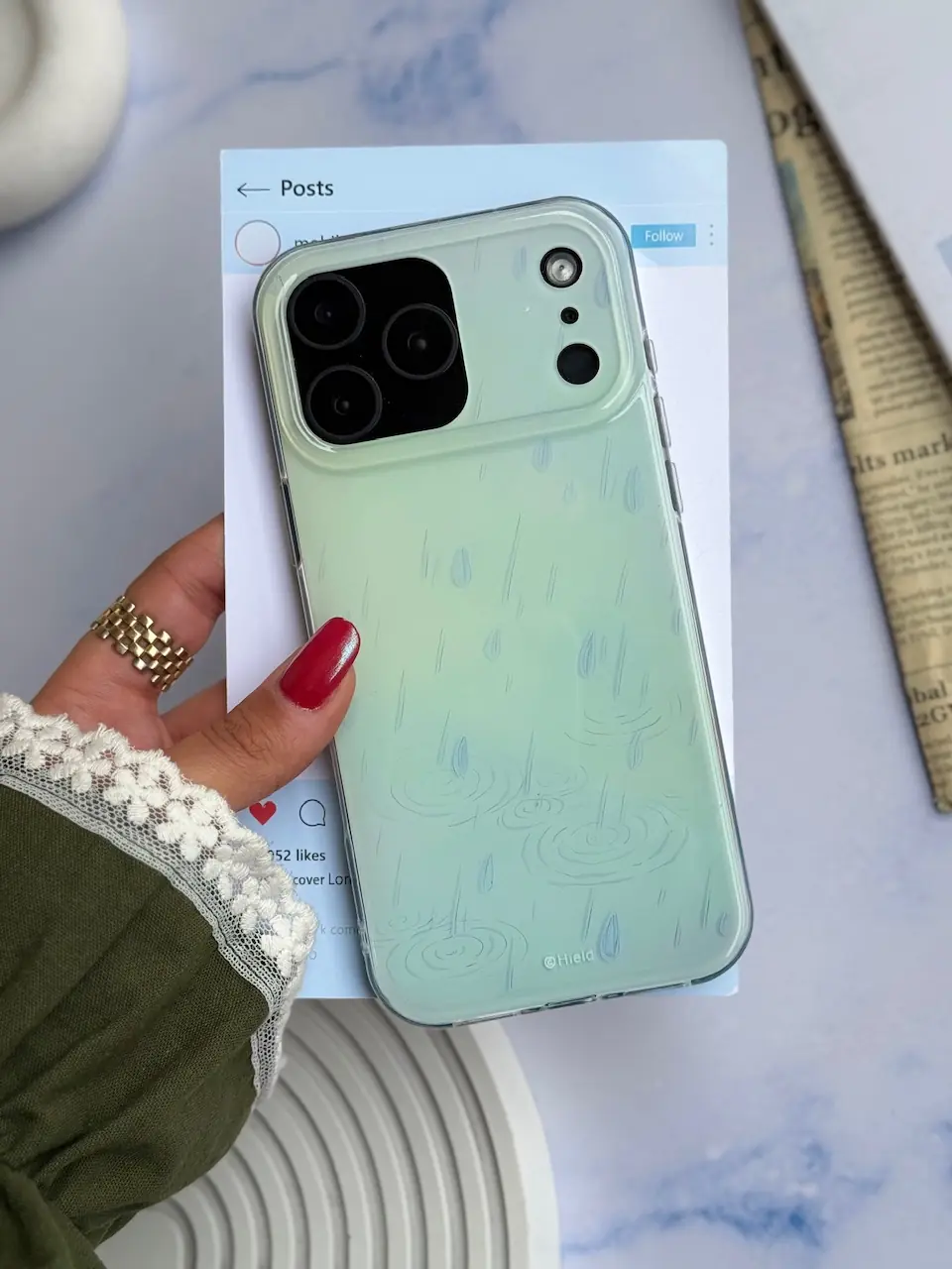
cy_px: 634
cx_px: 476
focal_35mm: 48
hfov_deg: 30.3
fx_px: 1760
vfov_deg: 39.7
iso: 64
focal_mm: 6.76
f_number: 1.78
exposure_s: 1/855
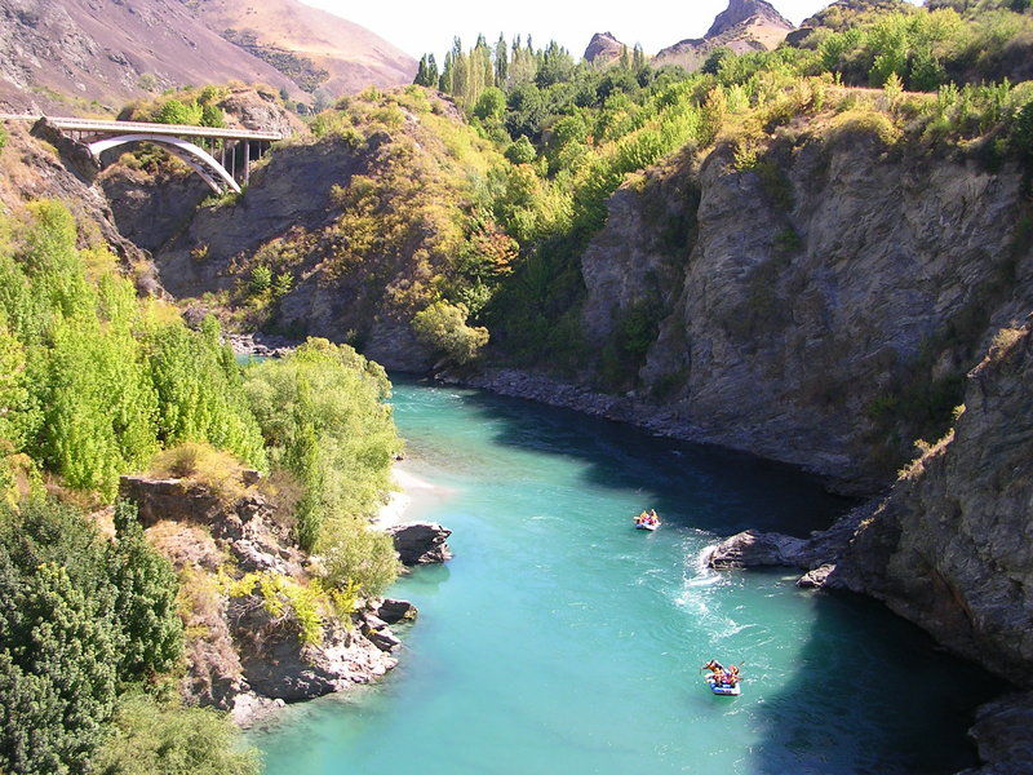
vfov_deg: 37.7
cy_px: 388
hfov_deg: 49.0
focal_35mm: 38
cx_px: 516
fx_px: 1134
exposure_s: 1/304
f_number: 2.8
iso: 50
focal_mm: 5.8
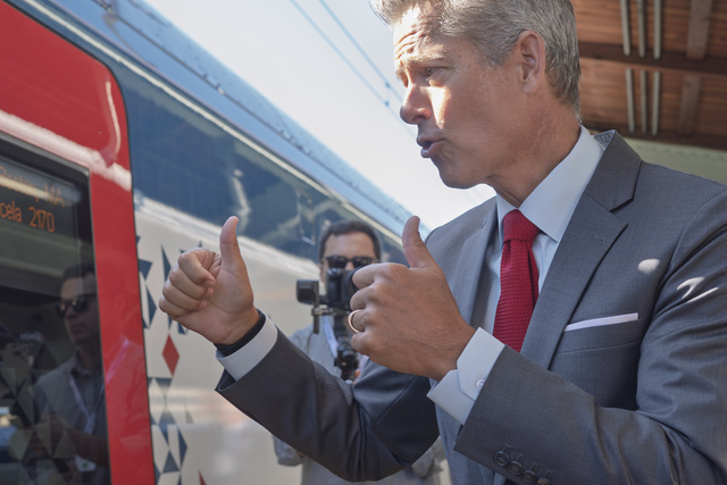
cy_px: 233
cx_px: 426
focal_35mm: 56
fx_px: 1131
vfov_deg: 24.2
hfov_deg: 35.5
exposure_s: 1/500
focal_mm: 35
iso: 800
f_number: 5
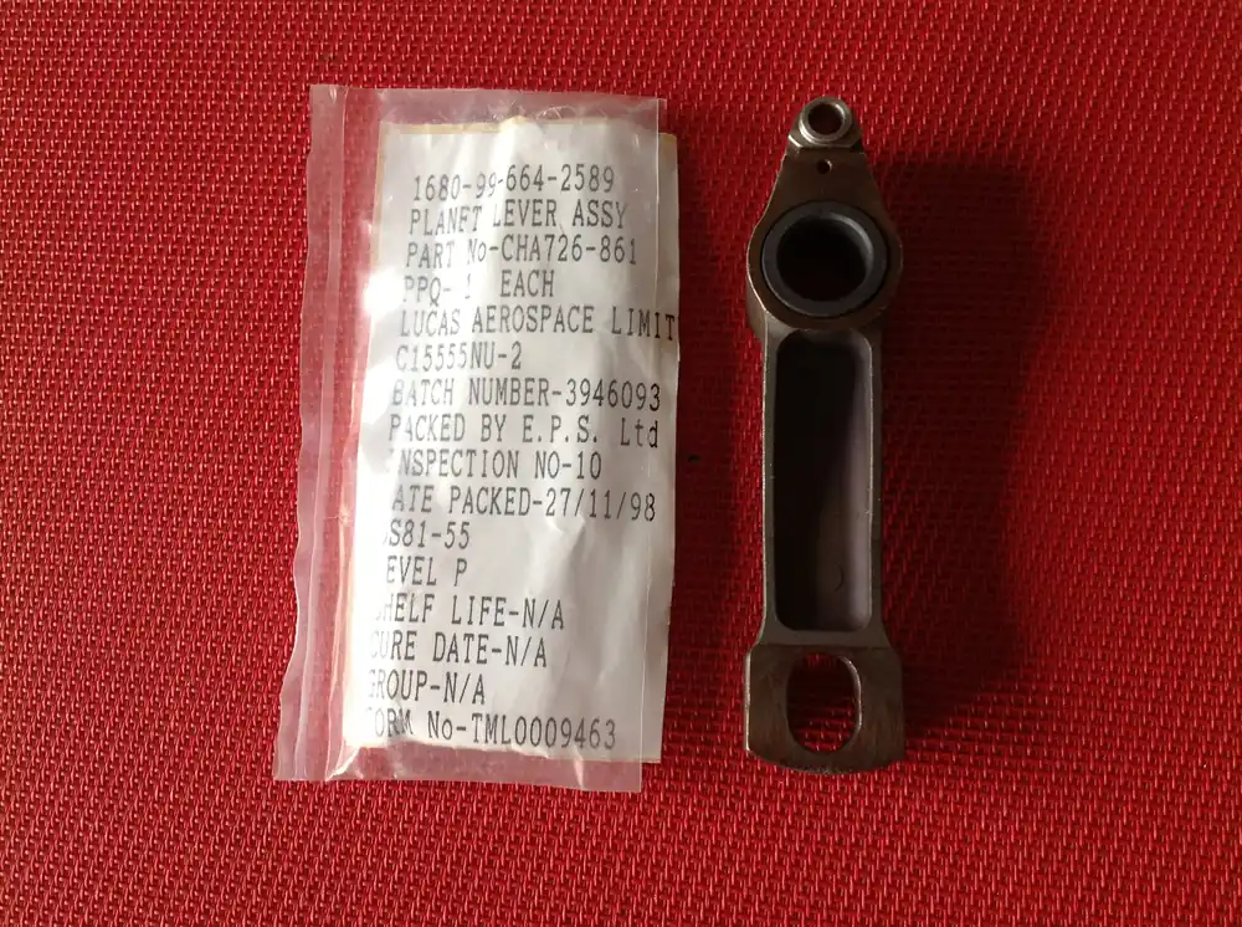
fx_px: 1253
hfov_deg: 52.7
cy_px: 464
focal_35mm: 35
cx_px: 621
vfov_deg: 40.6
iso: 80
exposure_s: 1/60
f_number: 2.4
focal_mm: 4.28
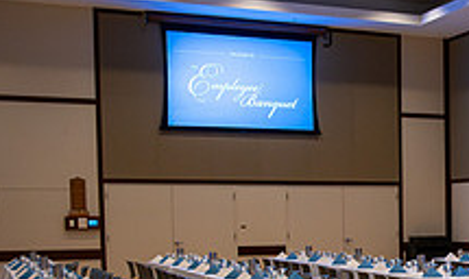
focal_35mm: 77
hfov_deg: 24.6
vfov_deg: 15.9
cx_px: 561
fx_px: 971
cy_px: 302
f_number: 2.8
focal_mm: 24
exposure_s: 1/200
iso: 2000
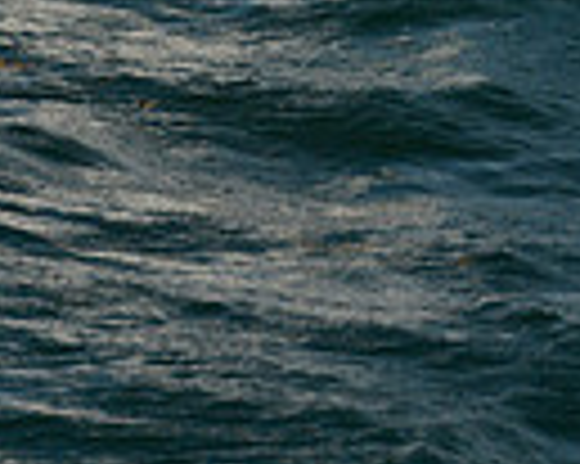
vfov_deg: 5.0
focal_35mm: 295
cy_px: -824
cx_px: 142
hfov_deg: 6.6
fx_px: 5060
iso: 400
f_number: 13
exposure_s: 1/1250
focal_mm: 70
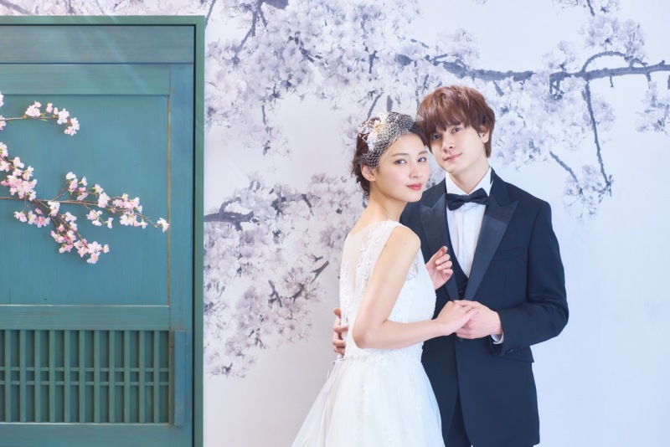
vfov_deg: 17.1
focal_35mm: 80
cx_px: 335
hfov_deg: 25.4
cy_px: 224
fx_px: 1489
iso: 500
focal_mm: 80
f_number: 4
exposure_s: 1/80
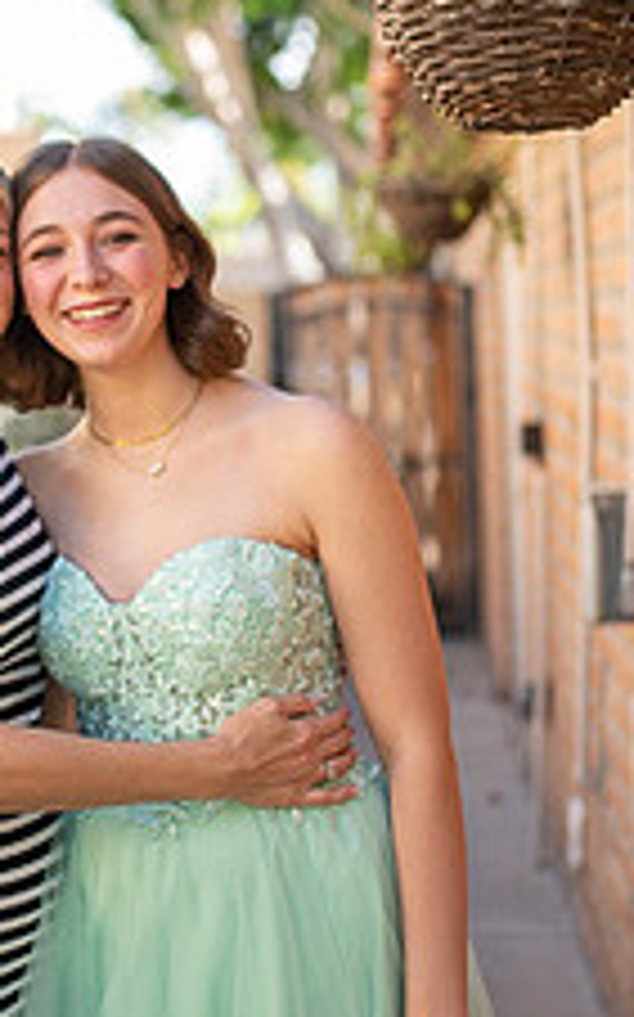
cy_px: 441
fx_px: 1965
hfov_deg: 18.1
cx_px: 97
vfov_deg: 29.0
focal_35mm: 71
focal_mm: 35
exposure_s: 1/2500
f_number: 1.4
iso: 400
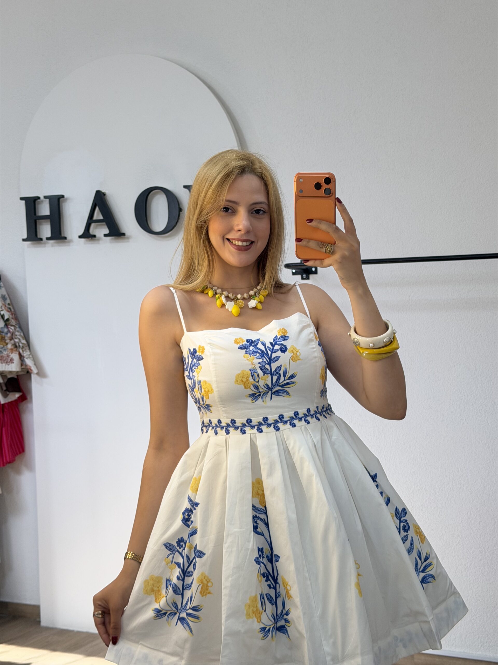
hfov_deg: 30.3
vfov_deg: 39.7
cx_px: 249
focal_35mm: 48
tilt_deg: -18.8
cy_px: 332
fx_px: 921
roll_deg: +2.1
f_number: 1.78
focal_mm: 6.76
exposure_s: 1/163
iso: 64
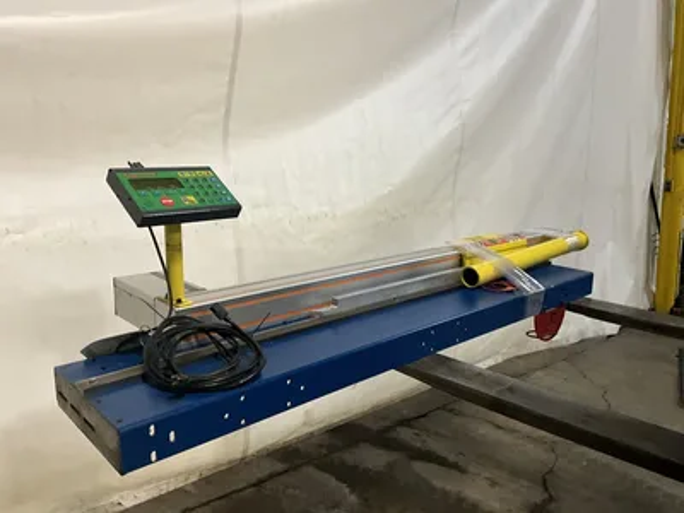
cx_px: 342
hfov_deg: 61.7
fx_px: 573
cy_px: 256
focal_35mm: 29
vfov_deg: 48.2
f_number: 1.8
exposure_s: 1/60
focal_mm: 3
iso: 250
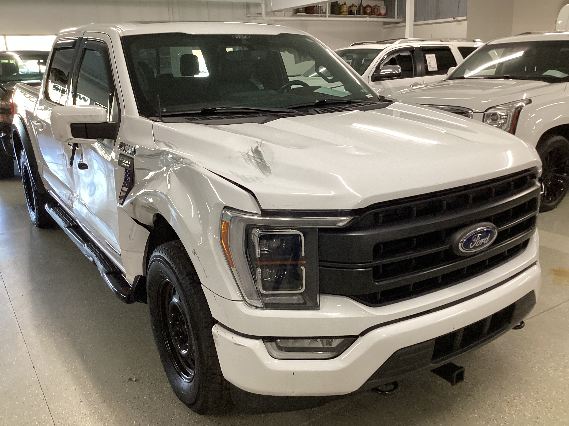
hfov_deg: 58.4
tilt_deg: -17.6
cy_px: 213
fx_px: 510
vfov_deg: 45.4
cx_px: 284
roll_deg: +2.2
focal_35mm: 31
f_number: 2.4
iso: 125
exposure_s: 1/60
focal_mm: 3.3
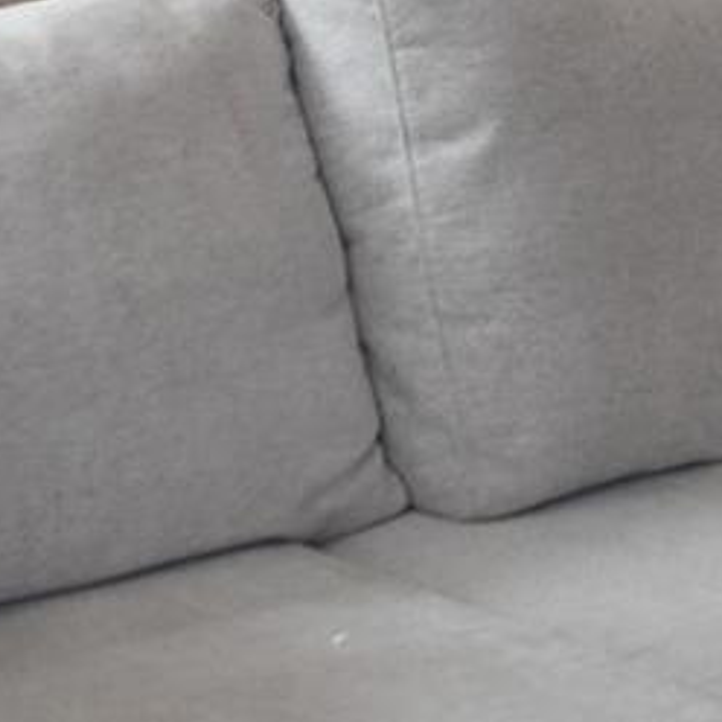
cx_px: 1071
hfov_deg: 11.3
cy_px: -687
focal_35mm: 148
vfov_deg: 10.8
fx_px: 3492
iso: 400
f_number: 4
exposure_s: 1/60
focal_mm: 18
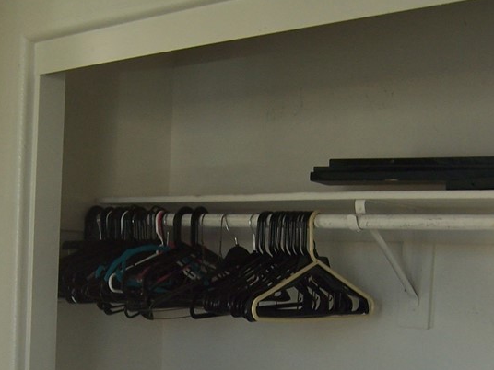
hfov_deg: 30.6
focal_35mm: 63
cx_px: 186
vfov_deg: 22.6
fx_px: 899
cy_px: 344
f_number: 2.8
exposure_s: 1/60
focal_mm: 5.5
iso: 80
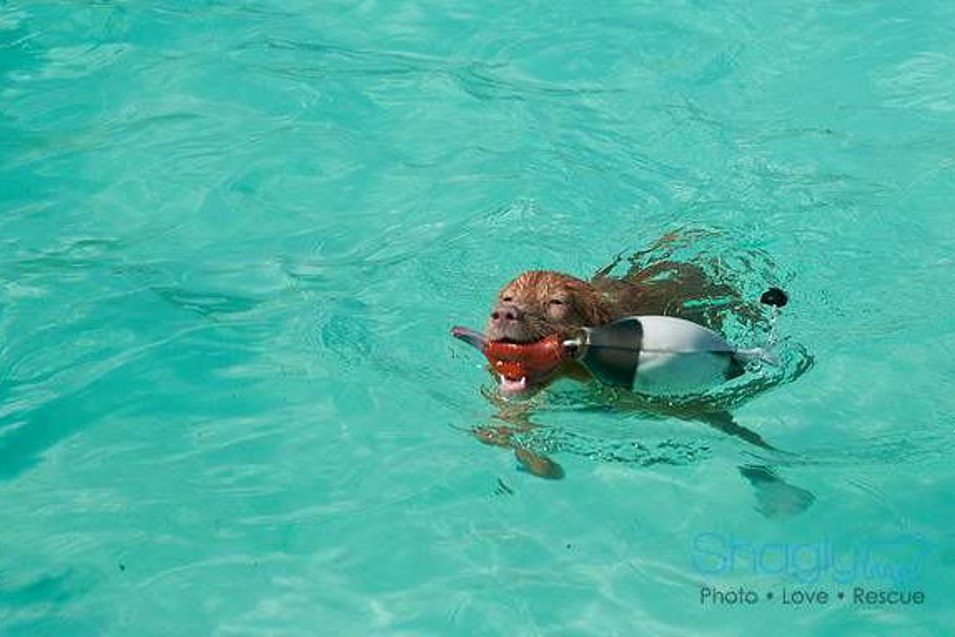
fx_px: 3210
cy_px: 318
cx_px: 476
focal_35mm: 121
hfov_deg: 16.9
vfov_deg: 11.3
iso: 400
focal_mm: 80
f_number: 5.6
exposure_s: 1/1250
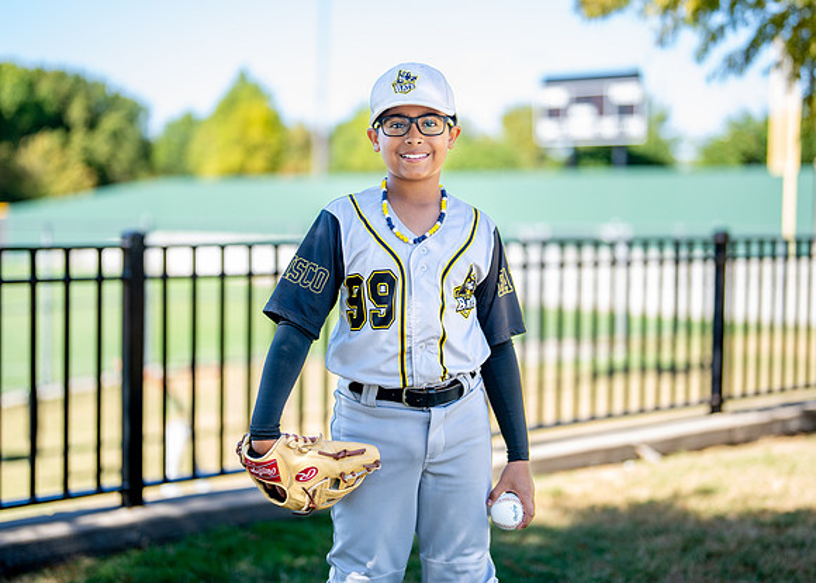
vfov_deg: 23.3
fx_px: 1411
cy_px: 260
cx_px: 420
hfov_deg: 32.3
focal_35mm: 61
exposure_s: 1/1250
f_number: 1.2
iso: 100
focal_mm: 50
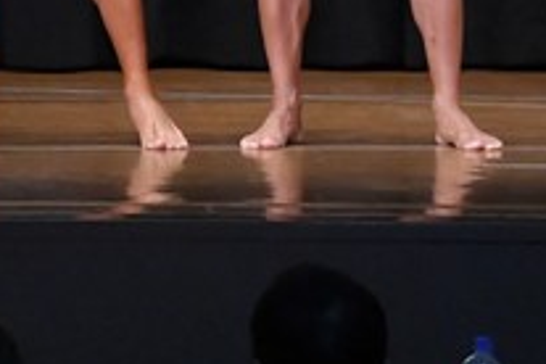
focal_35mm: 561
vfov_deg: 2.4
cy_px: -269
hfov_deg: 3.7
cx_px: -146
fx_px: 8508
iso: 8000
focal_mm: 100
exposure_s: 1/400
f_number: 5.6
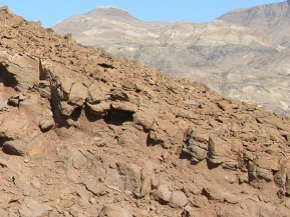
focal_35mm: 124
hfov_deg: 14.5
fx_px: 1039
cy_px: 166
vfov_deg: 11.9
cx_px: -177
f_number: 5.6
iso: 50
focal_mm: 8.9
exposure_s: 1/220
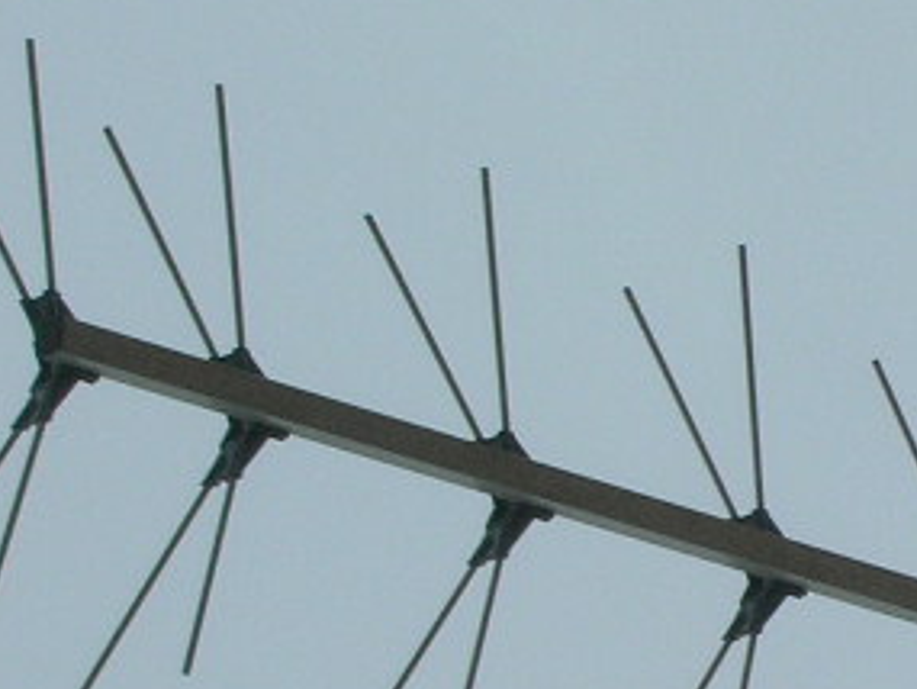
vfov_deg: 4.1
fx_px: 9700
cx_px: 1361
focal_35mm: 366
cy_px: 647
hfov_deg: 5.4
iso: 50
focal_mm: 17.1
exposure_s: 1/154
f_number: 8.2
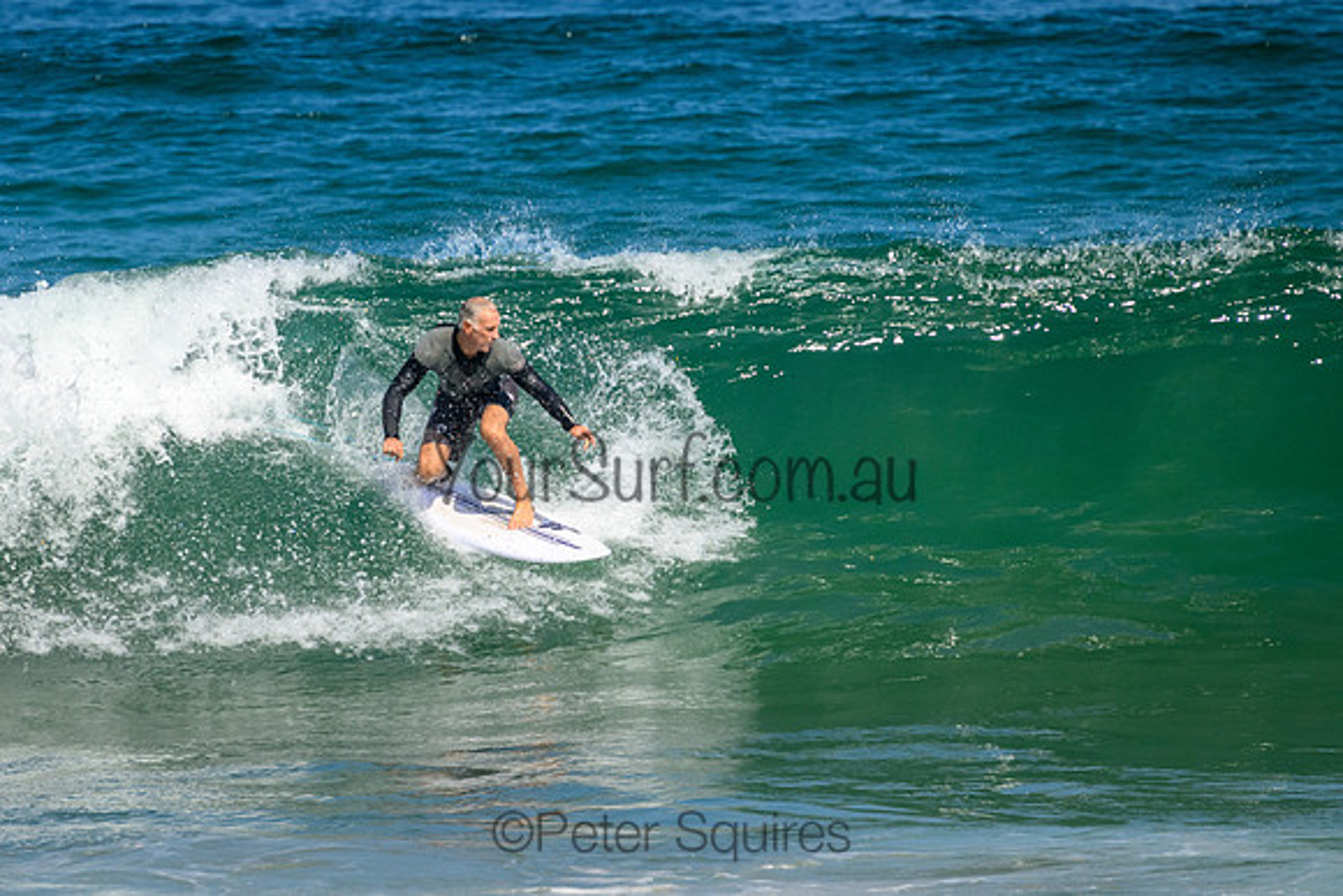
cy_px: 383
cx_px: 573
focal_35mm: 920
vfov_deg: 1.5
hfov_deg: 2.2
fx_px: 34340
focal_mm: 800
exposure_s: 1/2000
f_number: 11
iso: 1250
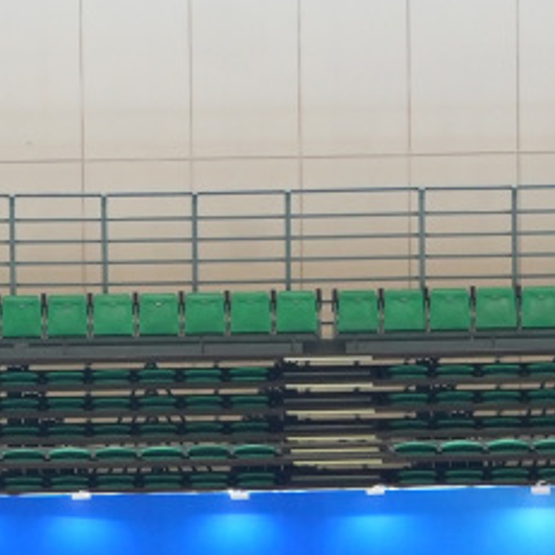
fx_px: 16035
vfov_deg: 2.0
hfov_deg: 2.0
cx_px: -19
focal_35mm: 884
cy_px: 915
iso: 1600
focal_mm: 200
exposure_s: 1/1000
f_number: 2.8
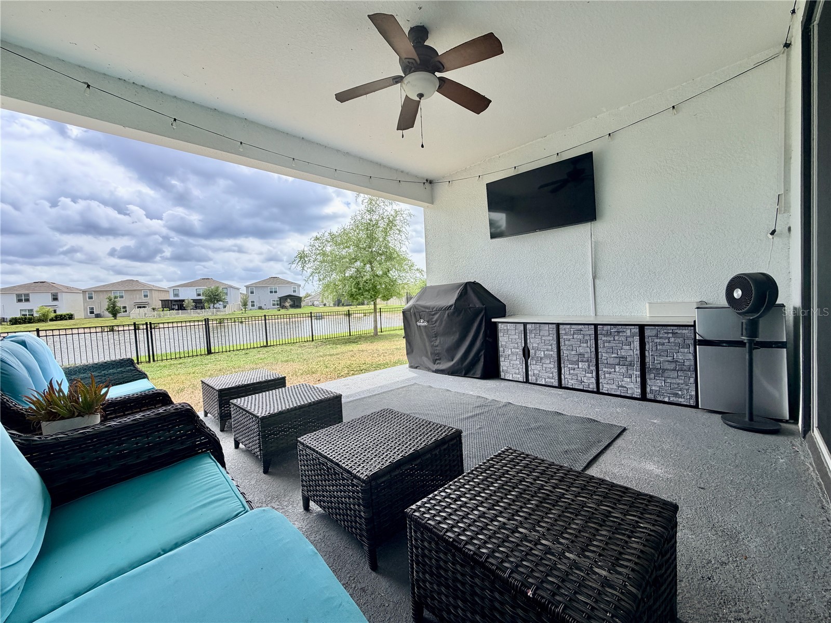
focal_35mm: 14
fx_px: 336
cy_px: 312
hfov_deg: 102.1
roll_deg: +2.6
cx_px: 416
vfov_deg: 85.7
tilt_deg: -1.9
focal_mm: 2.22
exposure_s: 1/770
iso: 40
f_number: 2.2
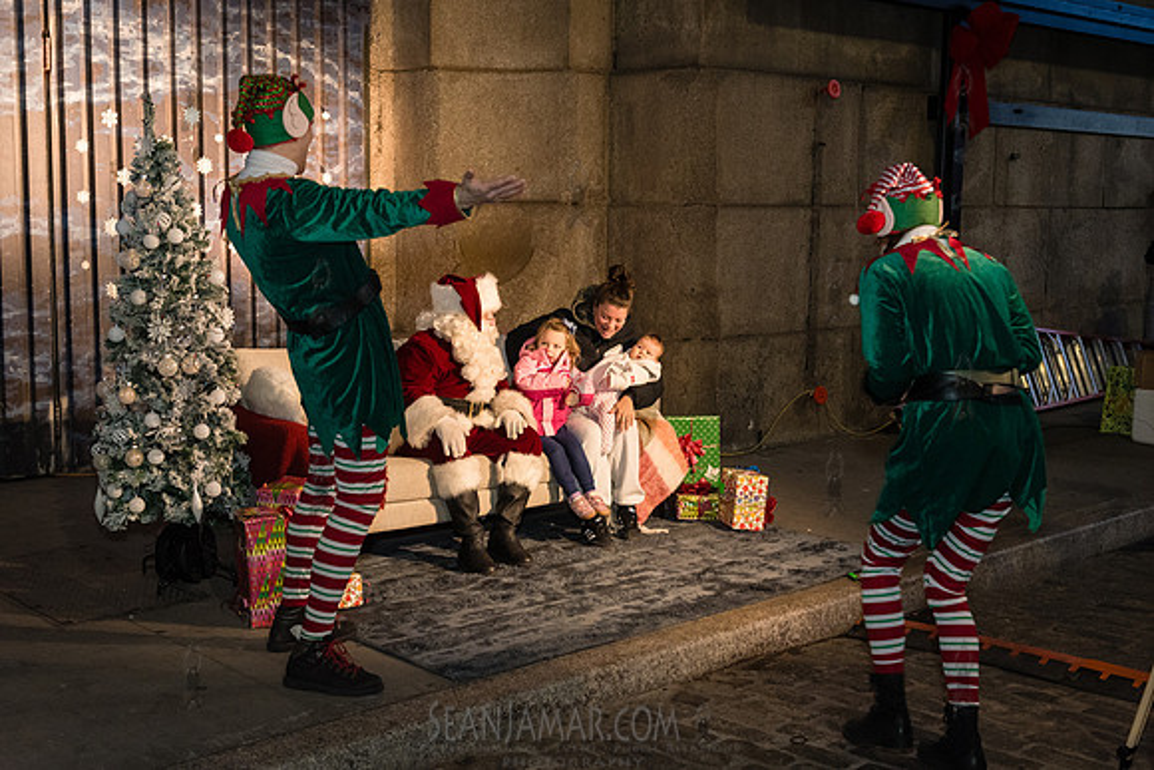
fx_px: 1475
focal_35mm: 46
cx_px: 587
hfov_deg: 42.7
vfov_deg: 29.3
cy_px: 385
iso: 4000
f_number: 3.5
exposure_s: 1/160
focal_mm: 44
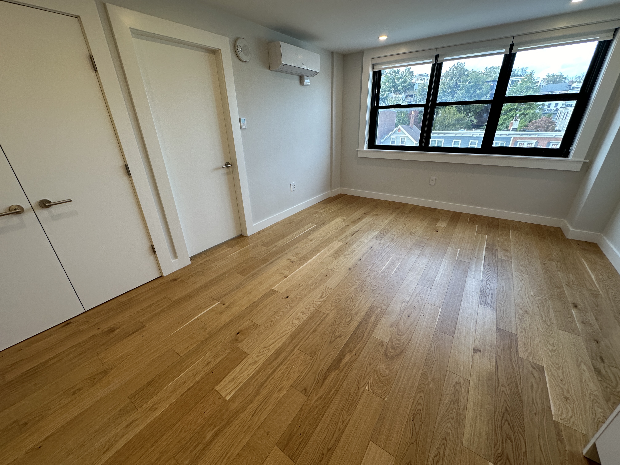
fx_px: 251
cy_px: 232
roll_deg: +1.4
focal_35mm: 14
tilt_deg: -24.3
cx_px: 310
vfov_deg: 85.7
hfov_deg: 102.1
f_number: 2.2
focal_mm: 2.22
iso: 100
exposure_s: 1/120
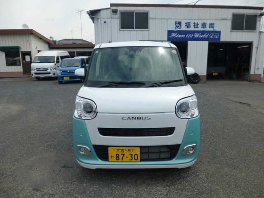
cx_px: 132
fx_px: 183
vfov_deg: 56.8
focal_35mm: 24
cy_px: 99
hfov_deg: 71.6
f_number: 9
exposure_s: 1/250
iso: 100
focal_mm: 4.3
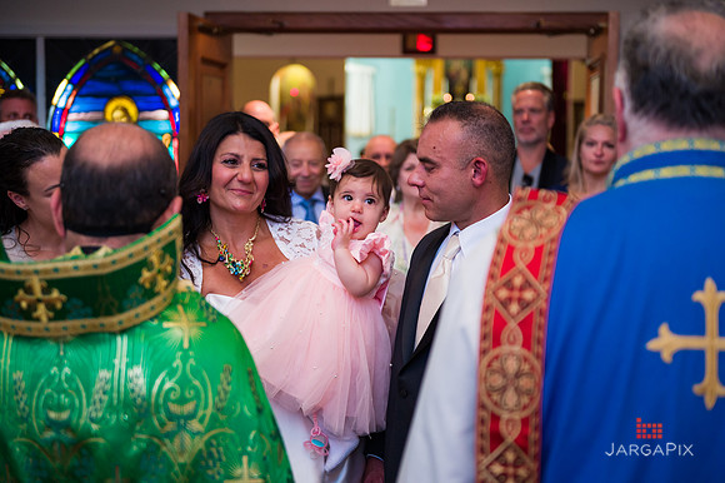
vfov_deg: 23.4
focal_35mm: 58
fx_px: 1167
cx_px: 362
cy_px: 242
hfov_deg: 34.5
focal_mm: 58
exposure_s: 1/125
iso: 1600
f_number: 3.2
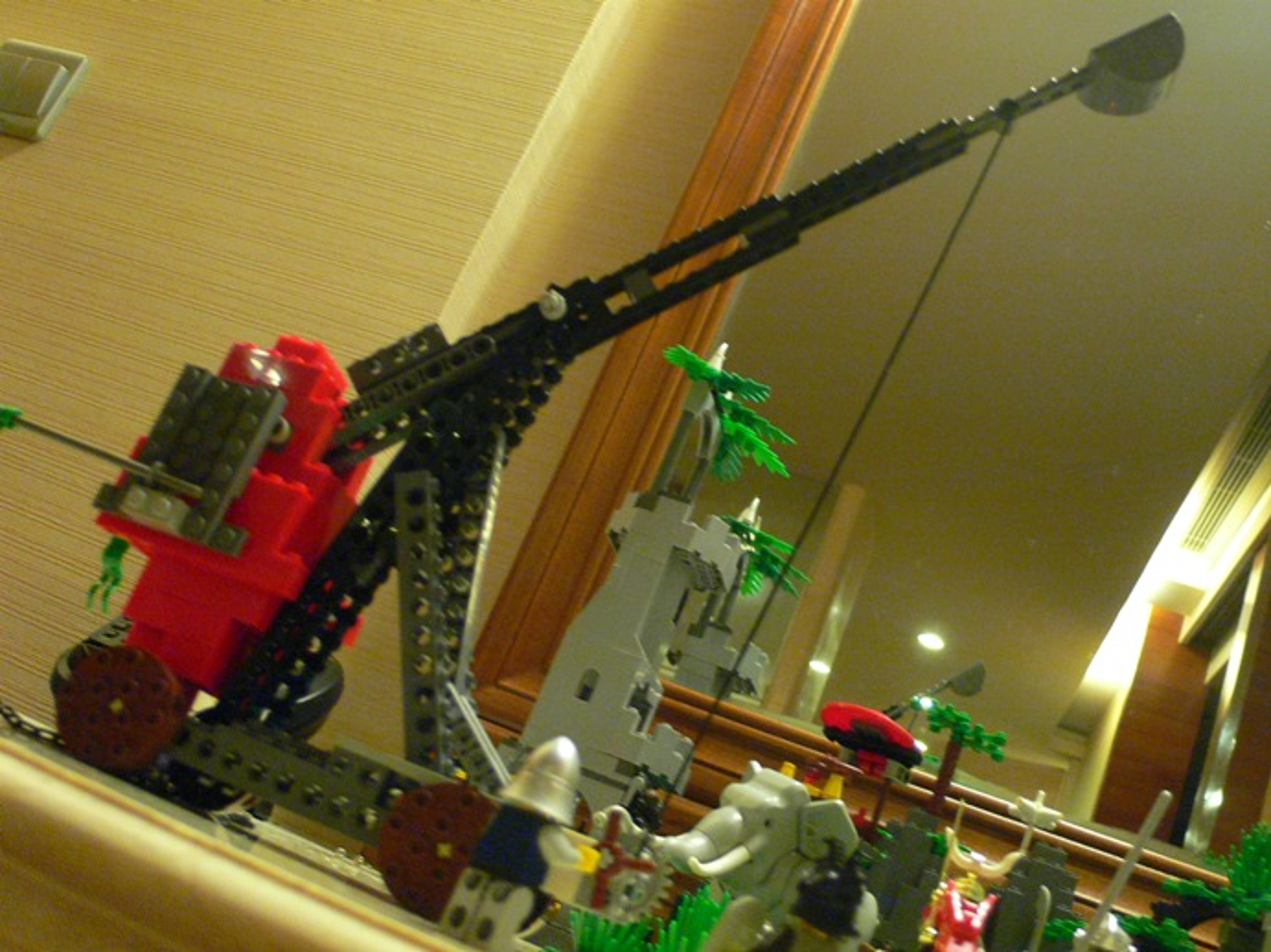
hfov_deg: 54.0
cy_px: 476
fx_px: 1248
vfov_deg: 41.8
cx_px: 636
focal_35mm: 34
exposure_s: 1/6
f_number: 2.8
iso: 200
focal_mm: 6.3
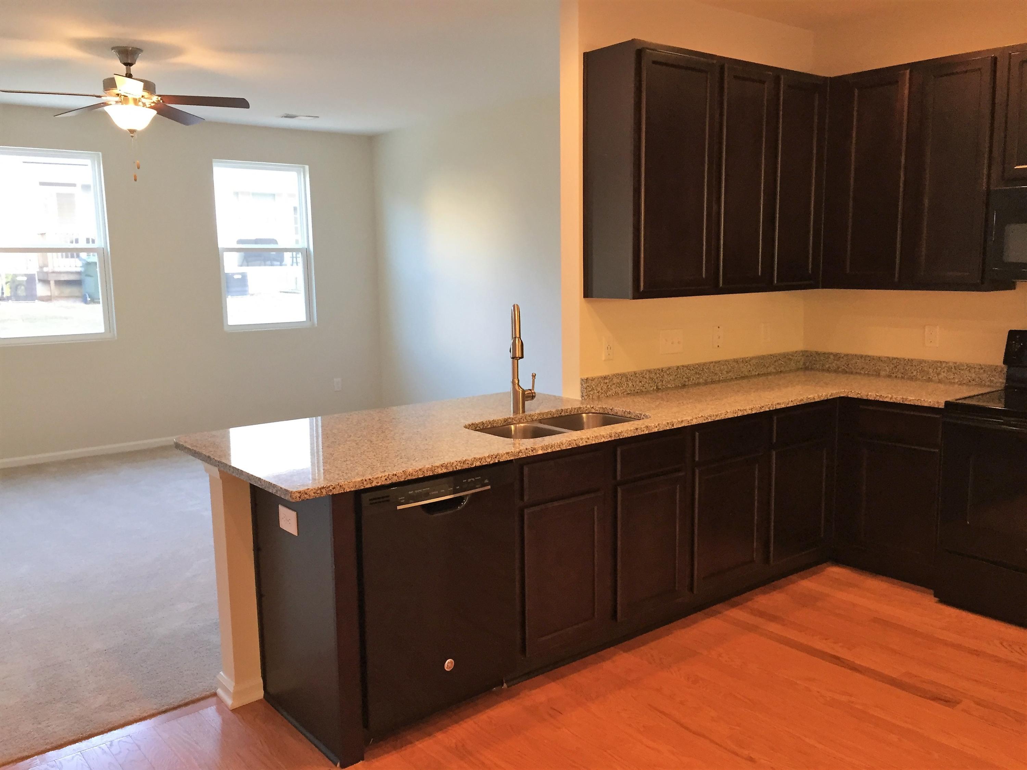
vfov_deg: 48.2
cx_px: 514
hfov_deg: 61.7
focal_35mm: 29
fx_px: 860
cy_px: 385
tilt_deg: -8.5
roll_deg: +0.8
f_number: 2.2
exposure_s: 1/30
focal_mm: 4.15
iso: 125
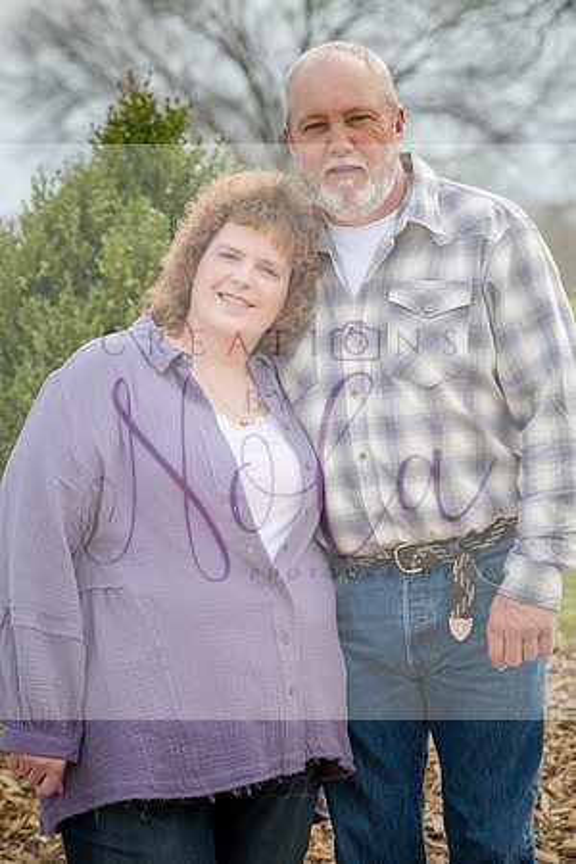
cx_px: 288
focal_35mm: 145
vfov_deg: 14.2
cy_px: 432
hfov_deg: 9.5
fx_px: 3480
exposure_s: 1/500
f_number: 8
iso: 400
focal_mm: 145
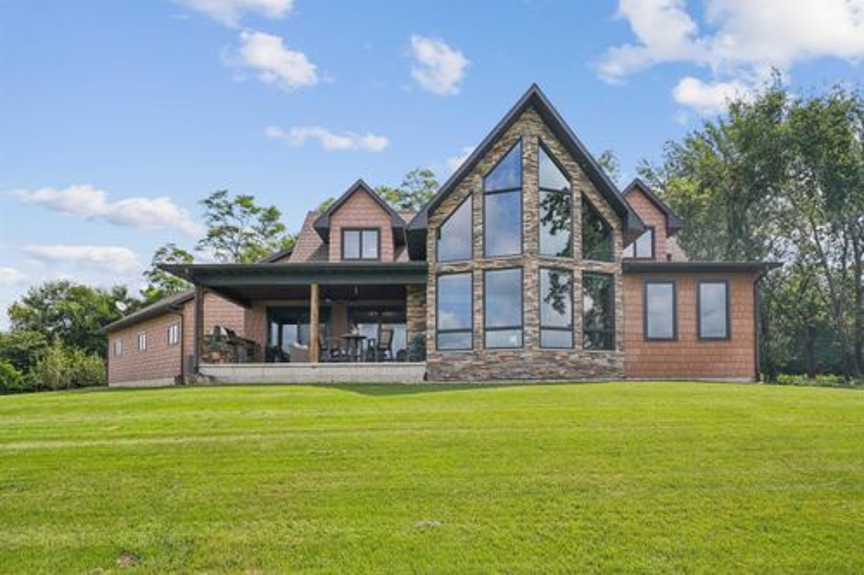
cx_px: 432
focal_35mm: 20
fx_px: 480
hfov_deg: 84.0
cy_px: 288
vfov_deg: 61.9
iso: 400
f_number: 9
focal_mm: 20
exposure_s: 1/640
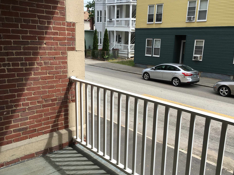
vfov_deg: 44.1
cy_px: 94
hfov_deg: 56.8
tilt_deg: -14.3
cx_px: 121
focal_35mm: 32
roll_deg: -1.4
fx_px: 216
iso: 25
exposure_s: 1/1099
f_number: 2.2
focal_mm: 4.15
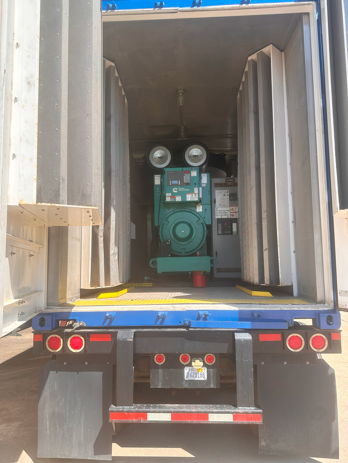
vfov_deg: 71.6
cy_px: 232
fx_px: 322
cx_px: 174
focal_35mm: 24
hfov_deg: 56.8
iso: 80
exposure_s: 1/1845
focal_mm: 6.86
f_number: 1.78
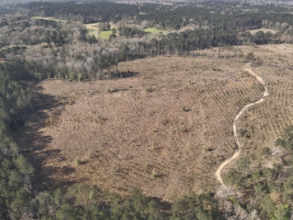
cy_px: 114
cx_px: 162
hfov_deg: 65.2
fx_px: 229
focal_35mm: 27
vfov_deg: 51.3
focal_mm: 4.4
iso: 100
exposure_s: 1/640
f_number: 2.8
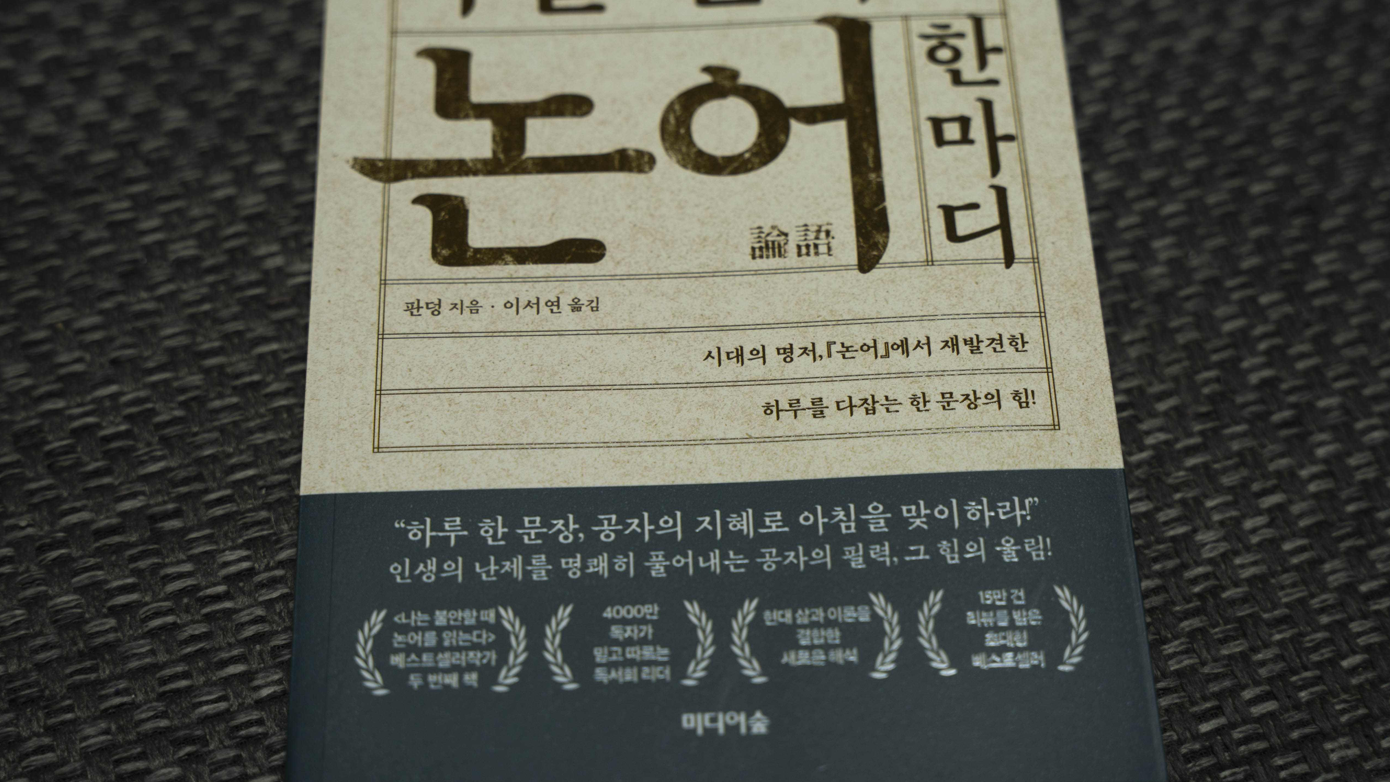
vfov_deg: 19.3
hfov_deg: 33.6
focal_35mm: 62
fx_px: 2299
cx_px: 711
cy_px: 323
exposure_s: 1/60
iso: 125
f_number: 3.5
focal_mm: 50.3
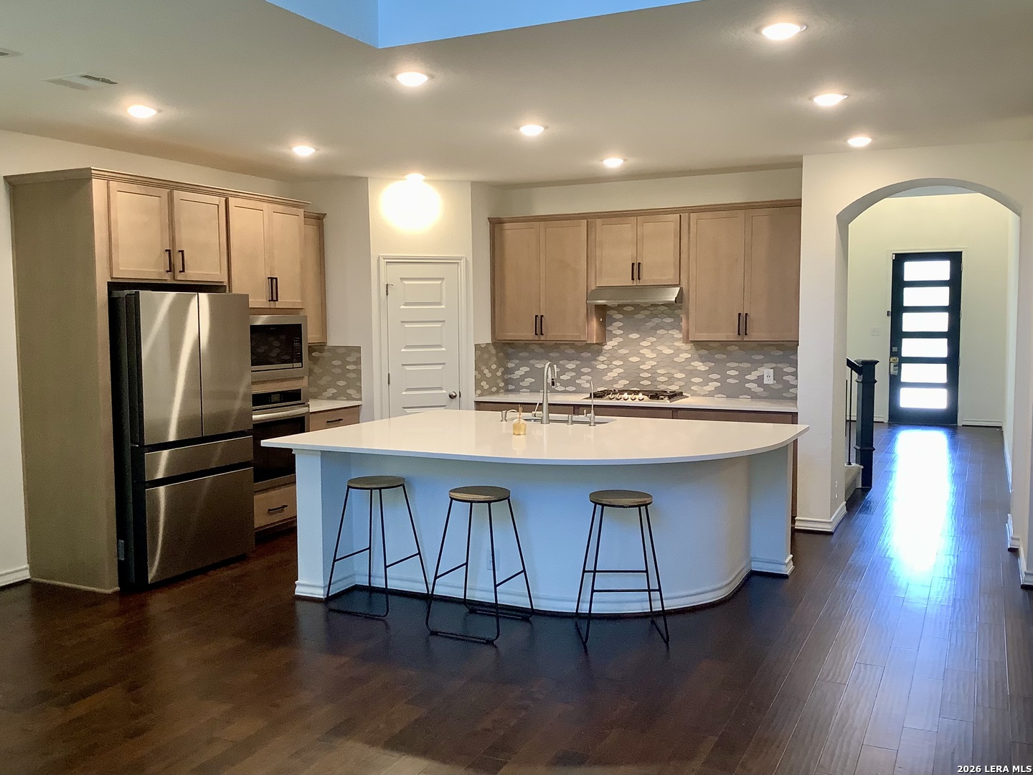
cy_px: 388
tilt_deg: -4.4
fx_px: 925
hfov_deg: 58.4
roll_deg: -0.9
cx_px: 516
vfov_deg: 45.4
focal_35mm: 31
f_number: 2.4
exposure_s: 1/60
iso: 100
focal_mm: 3.3
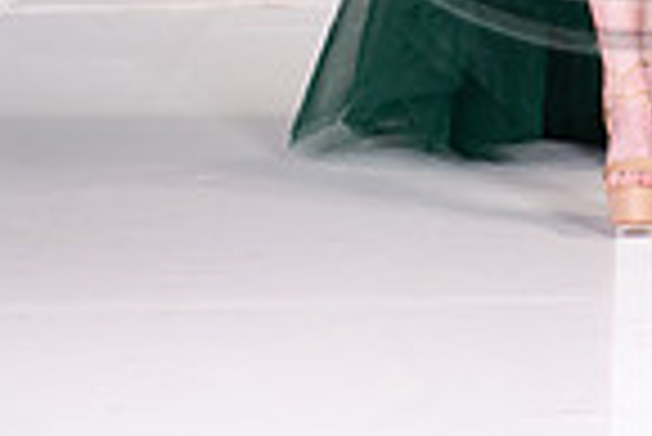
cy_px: -400
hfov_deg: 6.3
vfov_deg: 4.2
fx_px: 5892
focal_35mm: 325
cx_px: 654
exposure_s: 1/400
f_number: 5.6
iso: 2000
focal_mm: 105
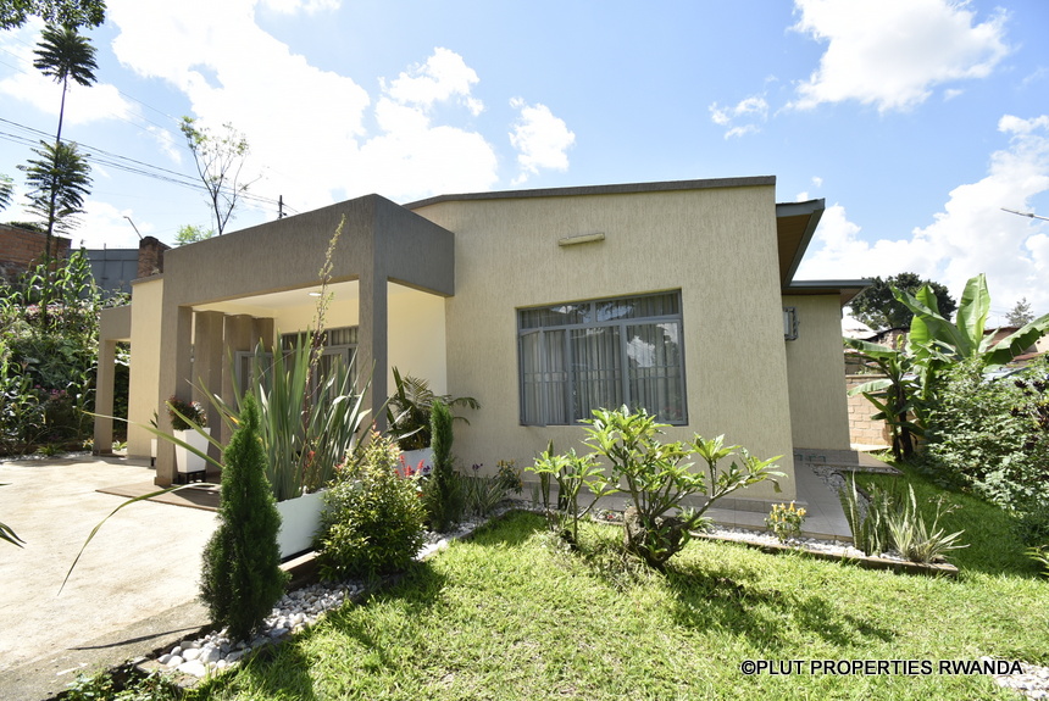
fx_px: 437
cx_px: 524
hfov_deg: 100.3
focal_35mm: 15
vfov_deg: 77.4
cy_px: 350
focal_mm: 10
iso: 100
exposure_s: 1/125
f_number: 8
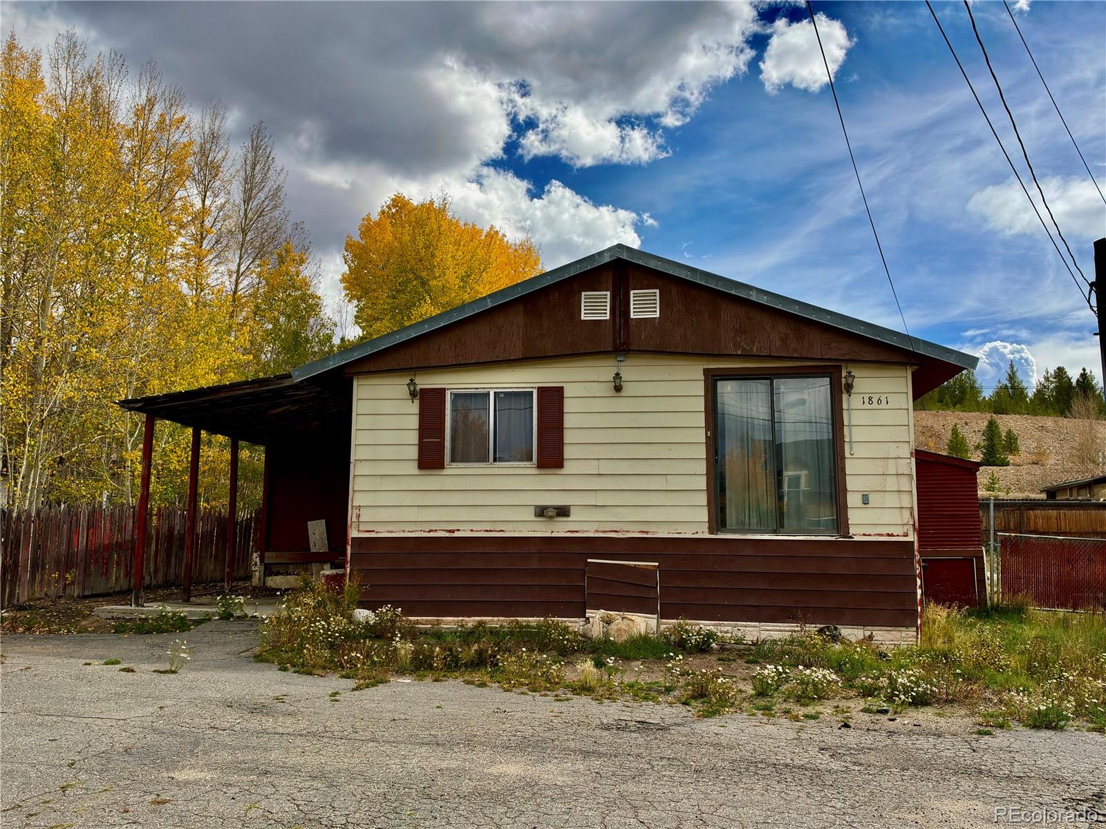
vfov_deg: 46.8
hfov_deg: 60.0
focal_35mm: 30
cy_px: 414
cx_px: 553
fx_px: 959
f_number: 1.8
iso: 64
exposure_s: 1/5208
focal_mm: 6.93
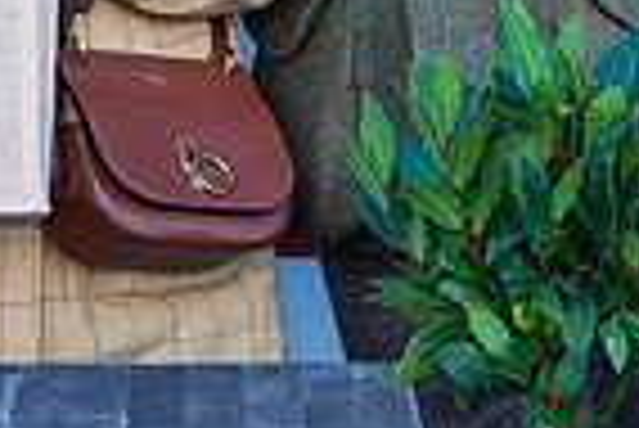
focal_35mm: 326
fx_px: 5792
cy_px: -386
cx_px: 203
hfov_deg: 6.3
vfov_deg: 4.2
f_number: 3.5
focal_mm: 70
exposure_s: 1/2000
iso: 320
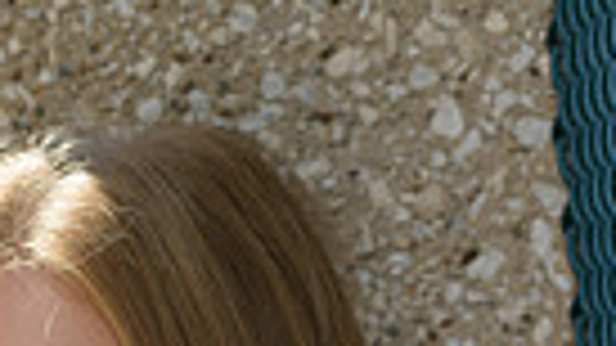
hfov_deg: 7.3
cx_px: 70
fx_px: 4785
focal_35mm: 293
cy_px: 993
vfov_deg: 4.0
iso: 160
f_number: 3.2
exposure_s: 1/800
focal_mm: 85
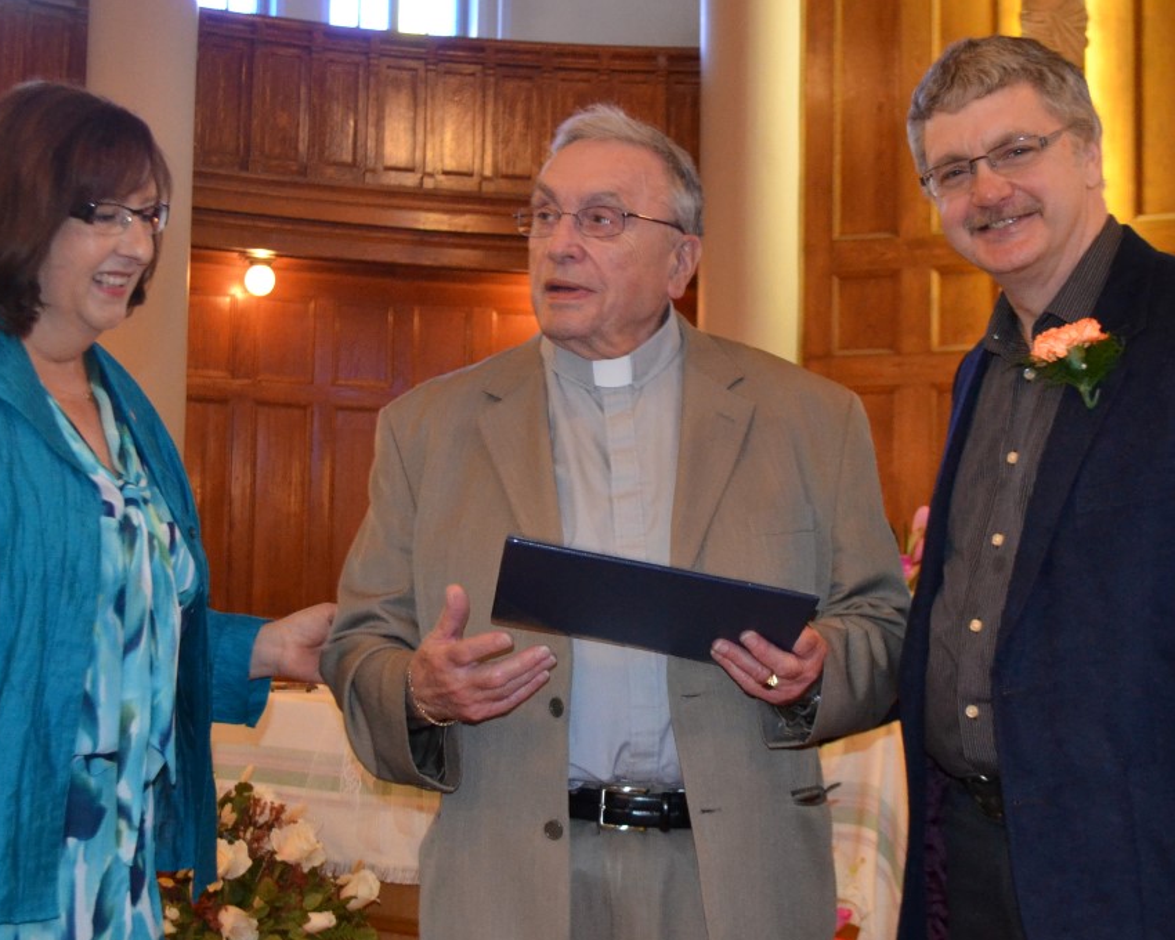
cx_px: 637
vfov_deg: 25.8
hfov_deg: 31.9
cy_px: 523
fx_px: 2052
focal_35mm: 59
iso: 1800
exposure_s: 1/60
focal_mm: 22
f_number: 4
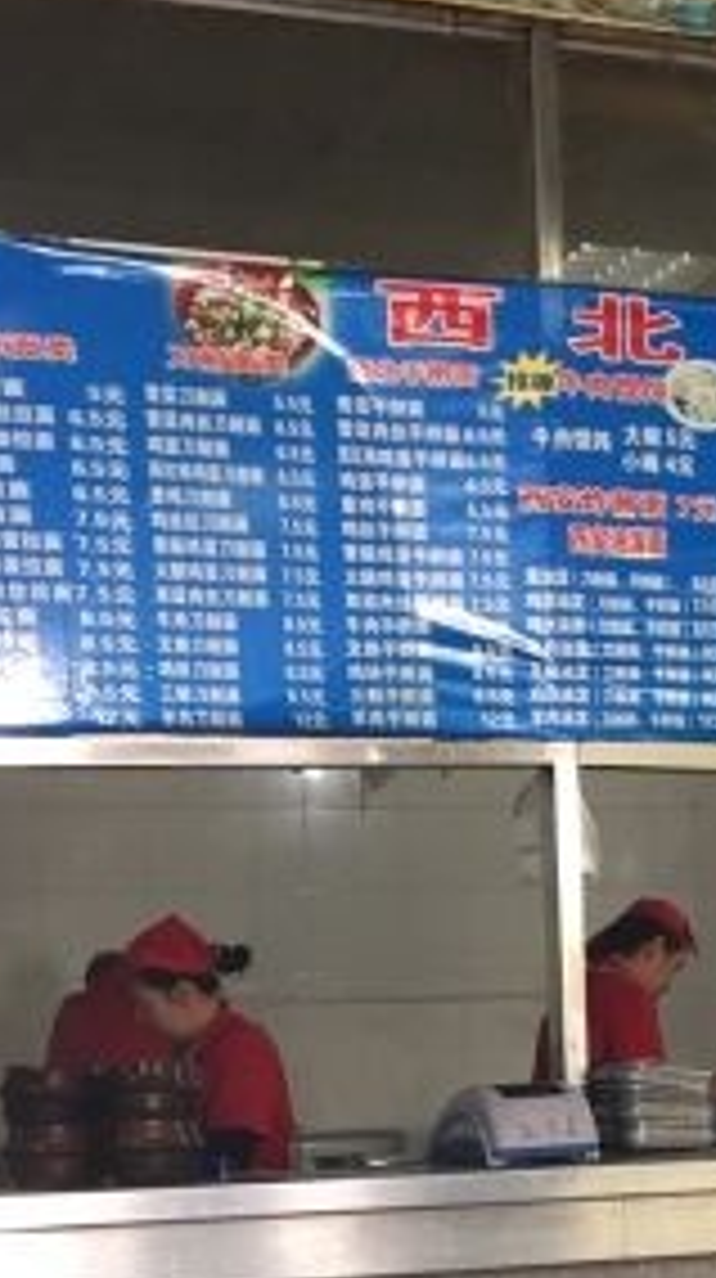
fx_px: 2642
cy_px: 1359
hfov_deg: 15.4
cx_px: 489
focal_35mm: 78
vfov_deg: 25.5
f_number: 2.2
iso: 125
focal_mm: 4.15
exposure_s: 1/33
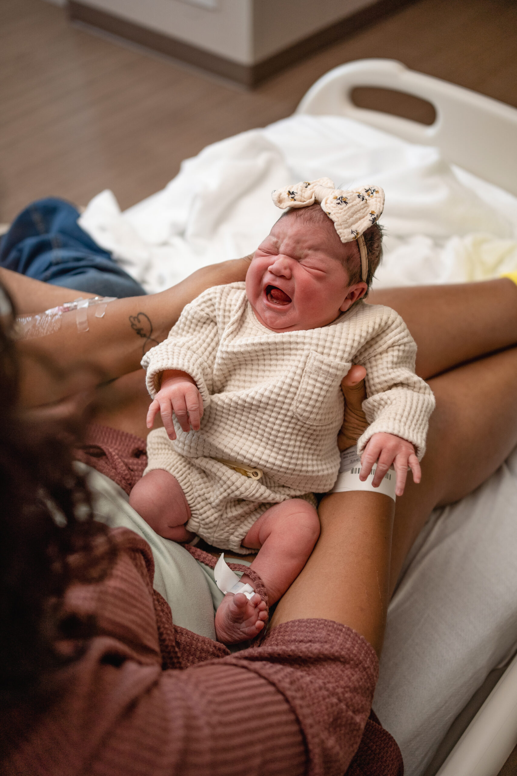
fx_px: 754
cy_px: 388
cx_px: 258
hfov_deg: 37.9
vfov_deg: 54.4
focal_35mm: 35
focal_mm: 35
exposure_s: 1/250
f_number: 2.5
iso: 200
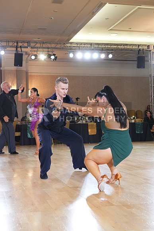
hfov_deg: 27.5
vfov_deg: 40.3
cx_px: 77
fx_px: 314
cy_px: 116
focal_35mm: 49
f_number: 6.3
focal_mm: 49
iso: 5000
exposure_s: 1/200
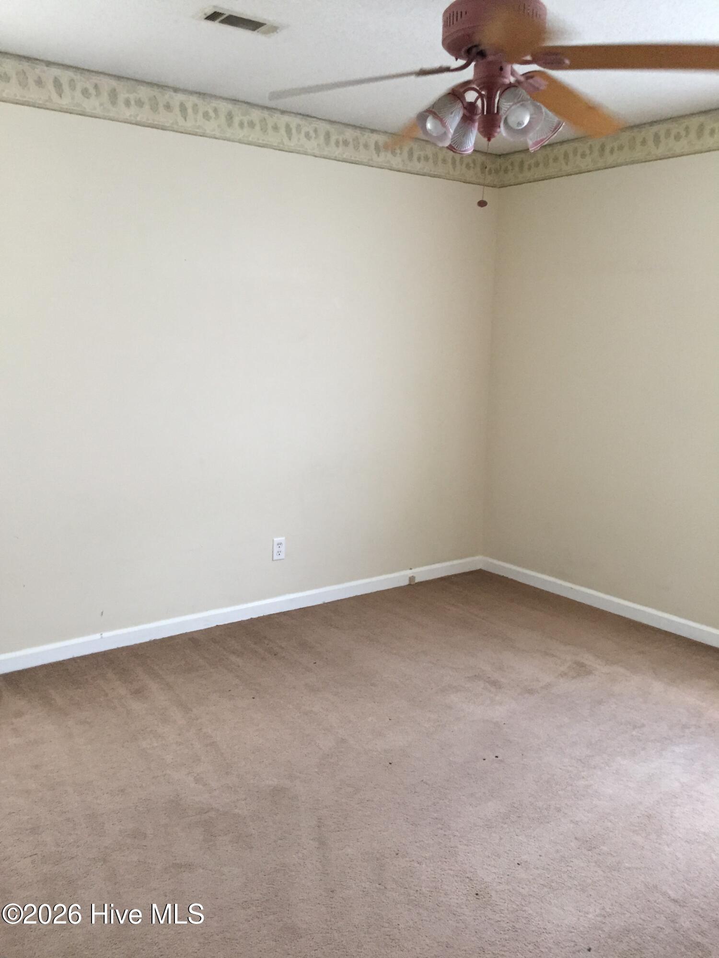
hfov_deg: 48.2
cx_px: 360
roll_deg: -1.7
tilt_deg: -10.7
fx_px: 803
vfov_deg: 61.7
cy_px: 479
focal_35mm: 29
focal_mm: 4.15
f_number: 2.2
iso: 160
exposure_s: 1/30
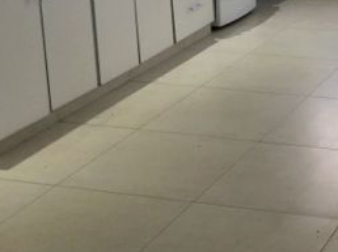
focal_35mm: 90
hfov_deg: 20.4
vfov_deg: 16.1
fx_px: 878
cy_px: 12
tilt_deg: -15.7
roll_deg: -0.2
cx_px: 401
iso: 25
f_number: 2.2
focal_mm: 4.15
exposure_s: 1/50
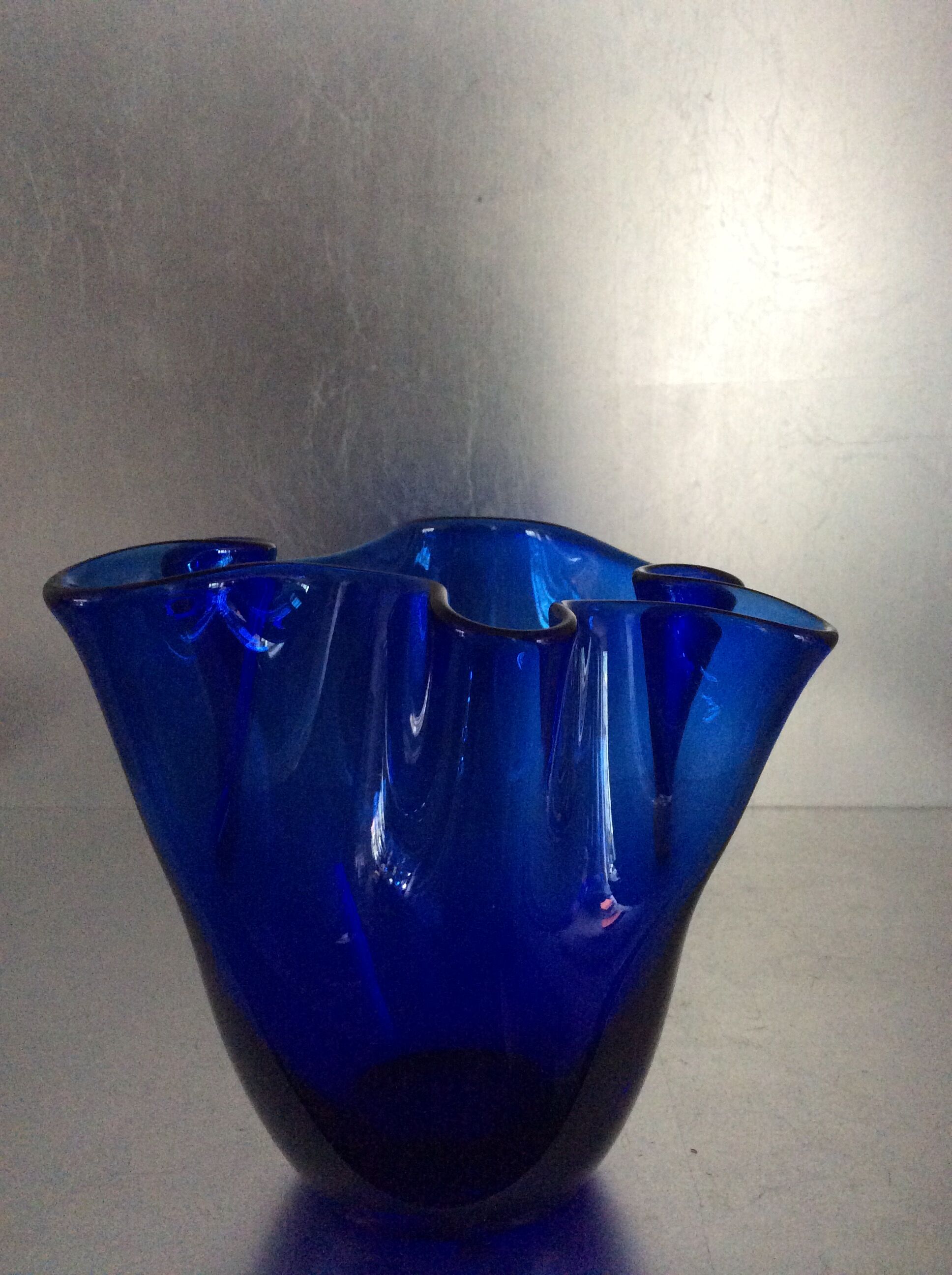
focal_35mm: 32
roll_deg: +1.0
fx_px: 1177
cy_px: 638
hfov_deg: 44.1
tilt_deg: -11.0
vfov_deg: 56.9
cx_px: 476
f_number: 2.4
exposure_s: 1/25
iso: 320
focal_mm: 3.3
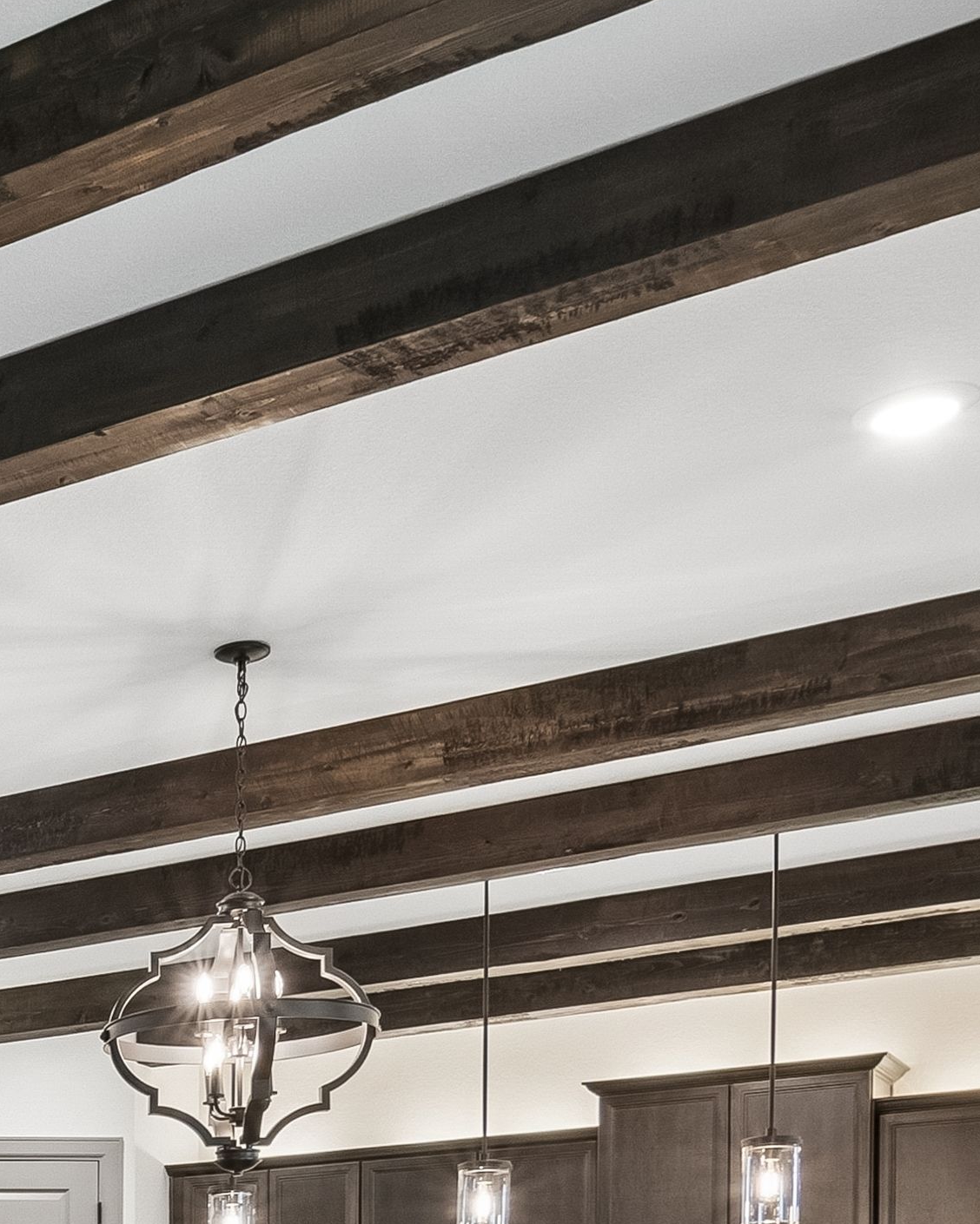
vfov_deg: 26.5
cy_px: 1492
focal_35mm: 63
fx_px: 2284
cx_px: -613
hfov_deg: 19.9
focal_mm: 11.5
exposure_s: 1/15
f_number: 8
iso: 320
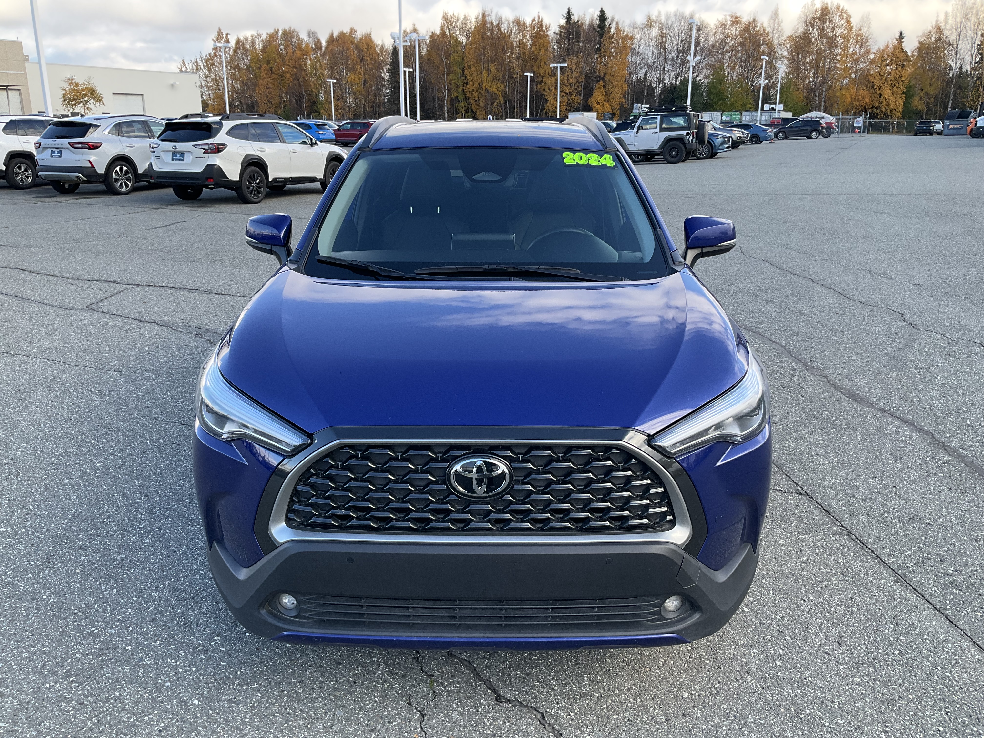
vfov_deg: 48.2
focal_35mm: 29
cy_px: 369
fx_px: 824
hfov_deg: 61.7
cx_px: 492
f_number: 1.8
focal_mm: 3
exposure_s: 1/207
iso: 20
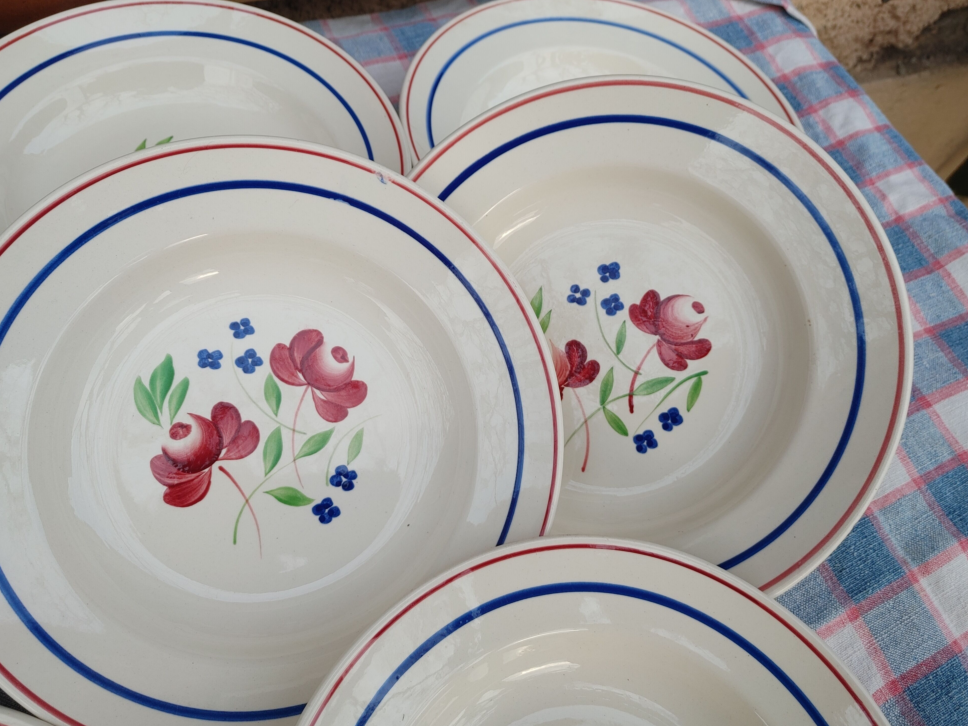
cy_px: 363
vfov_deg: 51.4
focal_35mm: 27
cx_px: 485
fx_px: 755
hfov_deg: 65.3
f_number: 1.8
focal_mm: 4.81
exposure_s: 1/114
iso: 50
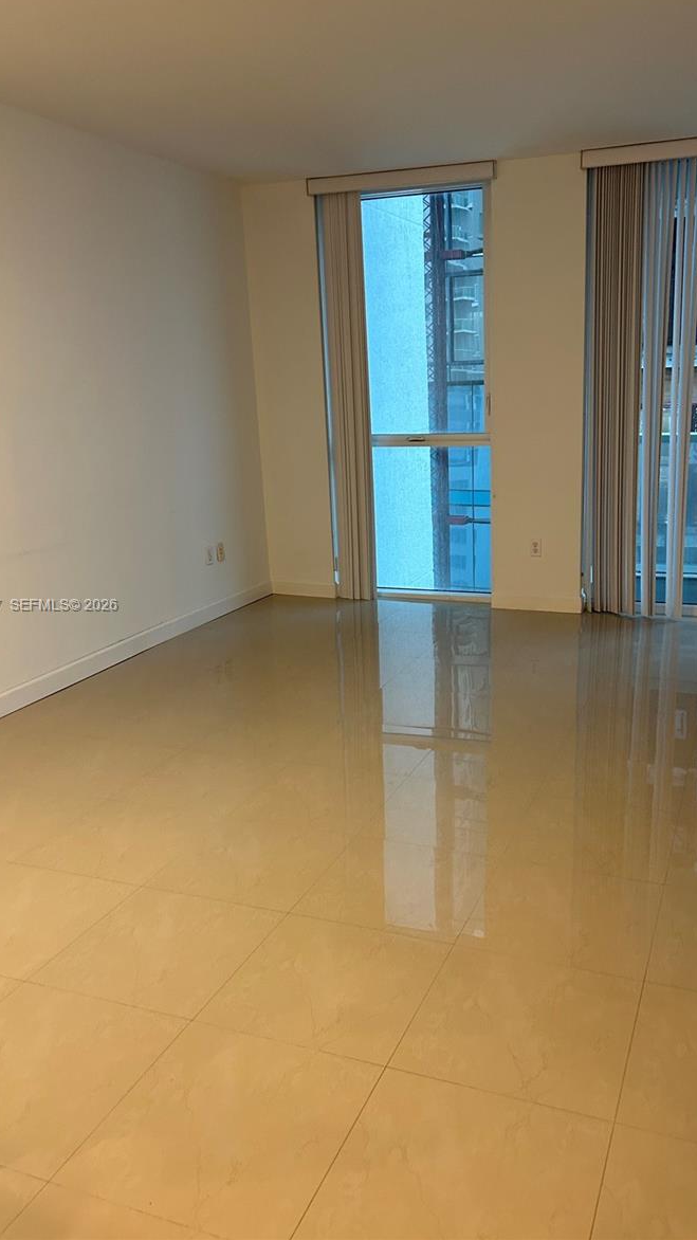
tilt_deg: -12.6
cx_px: 398
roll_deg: +1.7
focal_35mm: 29
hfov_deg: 40.1
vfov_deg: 66.1
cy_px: 606
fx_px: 953
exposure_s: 1/60
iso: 250
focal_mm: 5.7
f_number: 1.5
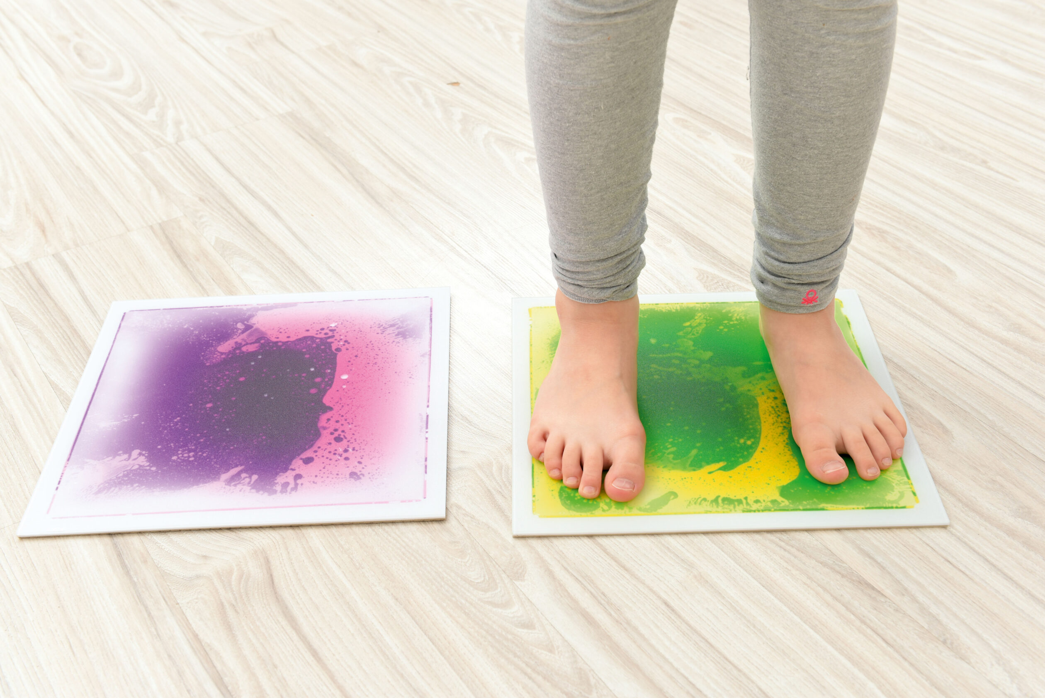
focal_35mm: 45
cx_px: 522
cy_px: 349
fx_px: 1307
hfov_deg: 43.6
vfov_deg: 29.9
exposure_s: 1/80
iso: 100
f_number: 9
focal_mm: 45
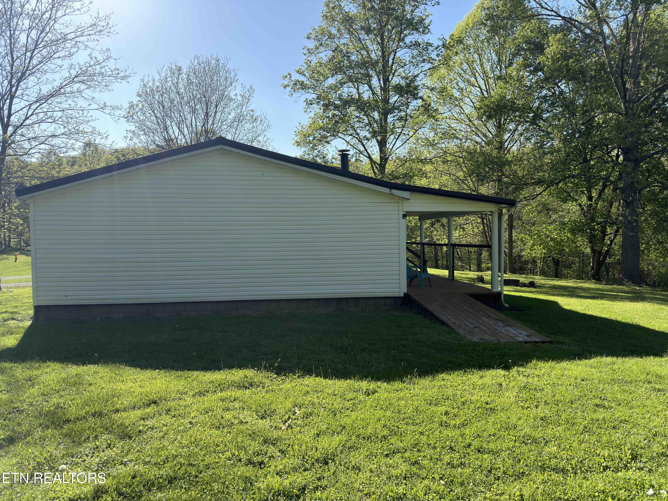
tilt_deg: -1.8
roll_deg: +1.2
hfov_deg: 71.6
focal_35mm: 24
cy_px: 250
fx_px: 463
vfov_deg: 56.8
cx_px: 334
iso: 100
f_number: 1.78
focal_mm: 6.76
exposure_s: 1/2985
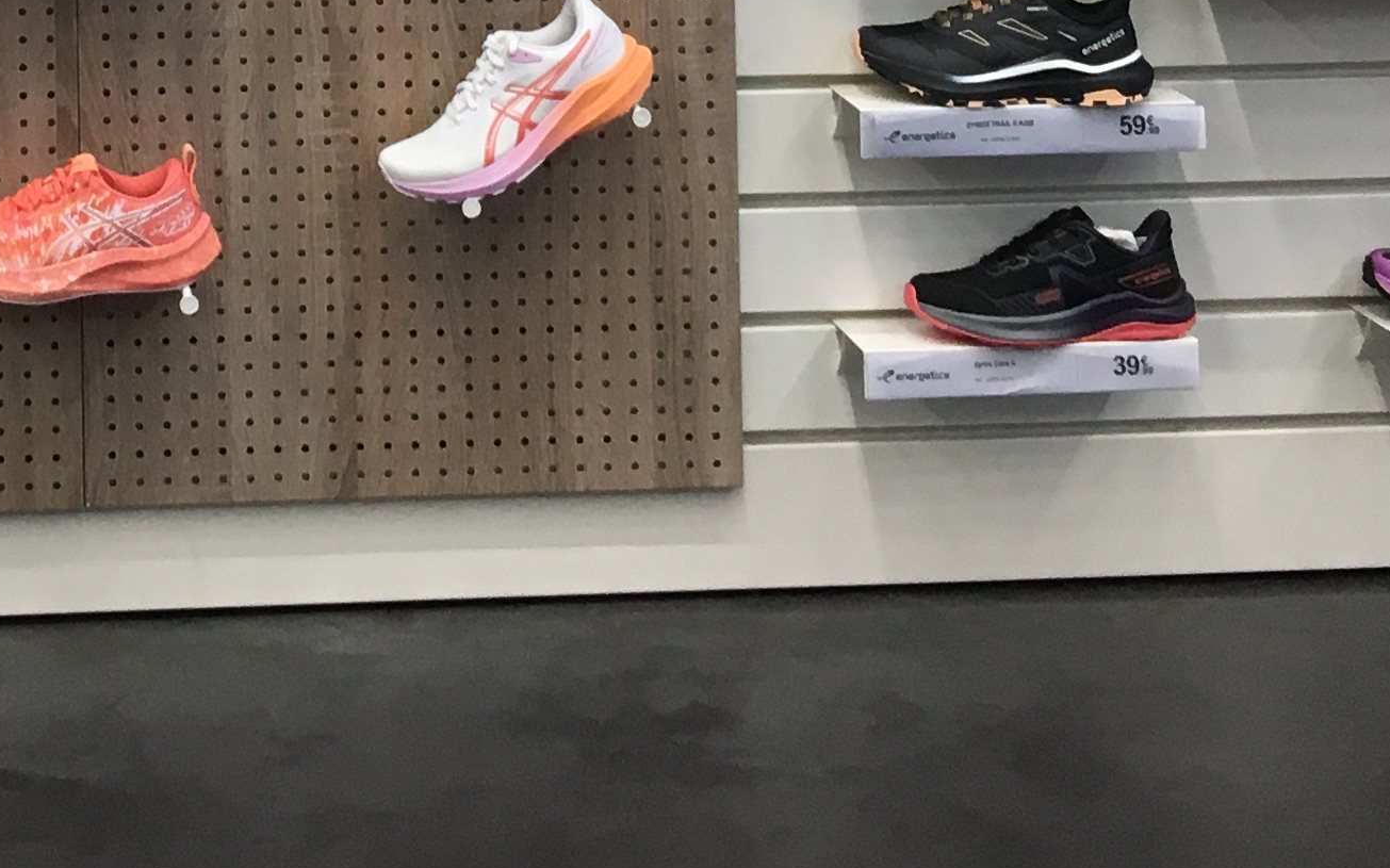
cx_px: 102
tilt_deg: -1.8
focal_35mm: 95
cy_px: -736
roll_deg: +2.1
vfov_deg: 12.5
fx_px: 3598
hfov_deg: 21.3
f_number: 2.2
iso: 25
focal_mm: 4.15
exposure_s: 1/30
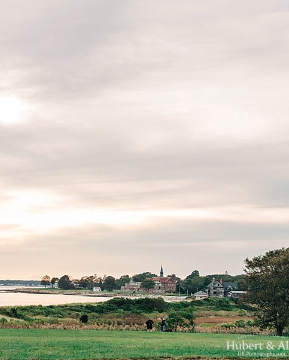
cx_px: 24
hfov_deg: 13.1
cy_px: 175
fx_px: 1250
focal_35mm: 117
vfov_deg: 16.4
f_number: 6.3
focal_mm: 80
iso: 400
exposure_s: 1/320
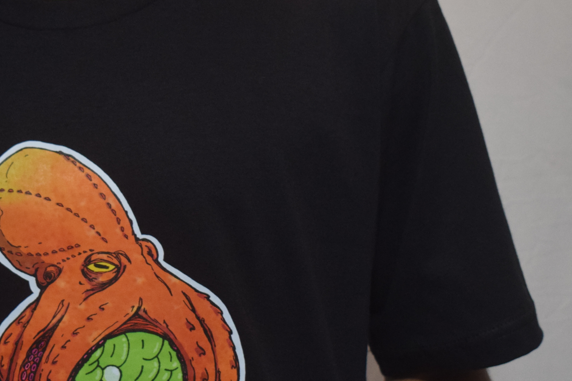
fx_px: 2192
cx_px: 140
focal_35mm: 138
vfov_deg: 9.9
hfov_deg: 14.8
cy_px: 298
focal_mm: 40
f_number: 4.8
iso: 1000
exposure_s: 1/200
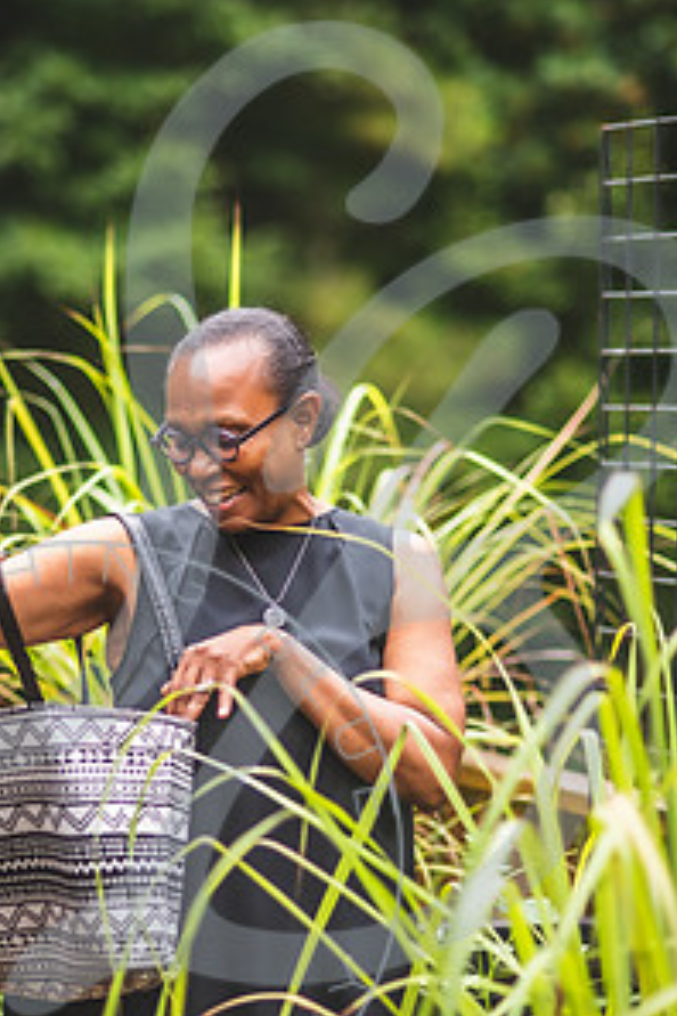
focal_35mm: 129
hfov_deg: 10.6
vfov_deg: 15.9
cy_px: 599
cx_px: 239
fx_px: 3639
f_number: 1.8
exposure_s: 1/400
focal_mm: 85
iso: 50
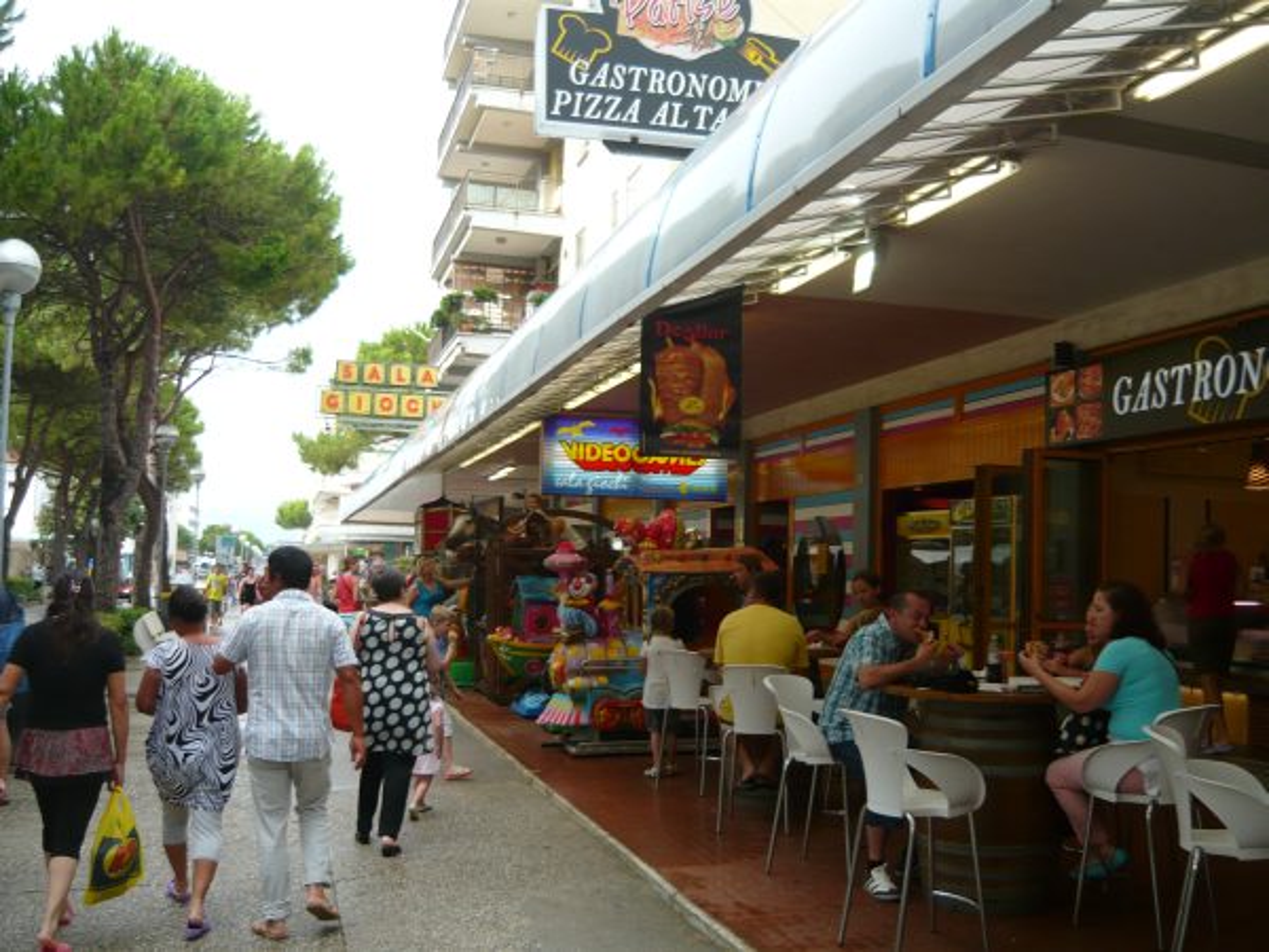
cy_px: 476
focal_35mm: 33
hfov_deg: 55.4
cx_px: 634
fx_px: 1210
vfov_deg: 42.9
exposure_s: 1/160
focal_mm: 5.5
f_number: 2.8
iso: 100
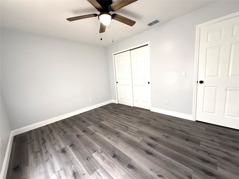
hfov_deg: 102.1
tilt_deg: -9.1
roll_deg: +5.3
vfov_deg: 85.7
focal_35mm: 14
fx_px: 97
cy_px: 90
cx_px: 120
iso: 200
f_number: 2.2
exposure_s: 1/99
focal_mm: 2.22
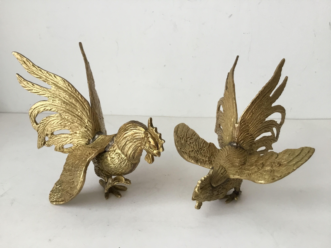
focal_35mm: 31
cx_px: 166
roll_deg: +0.2
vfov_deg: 45.4
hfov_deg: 58.4
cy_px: 124
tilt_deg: -16.1
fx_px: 296
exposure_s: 1/33
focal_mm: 3.3
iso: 40
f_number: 2.4
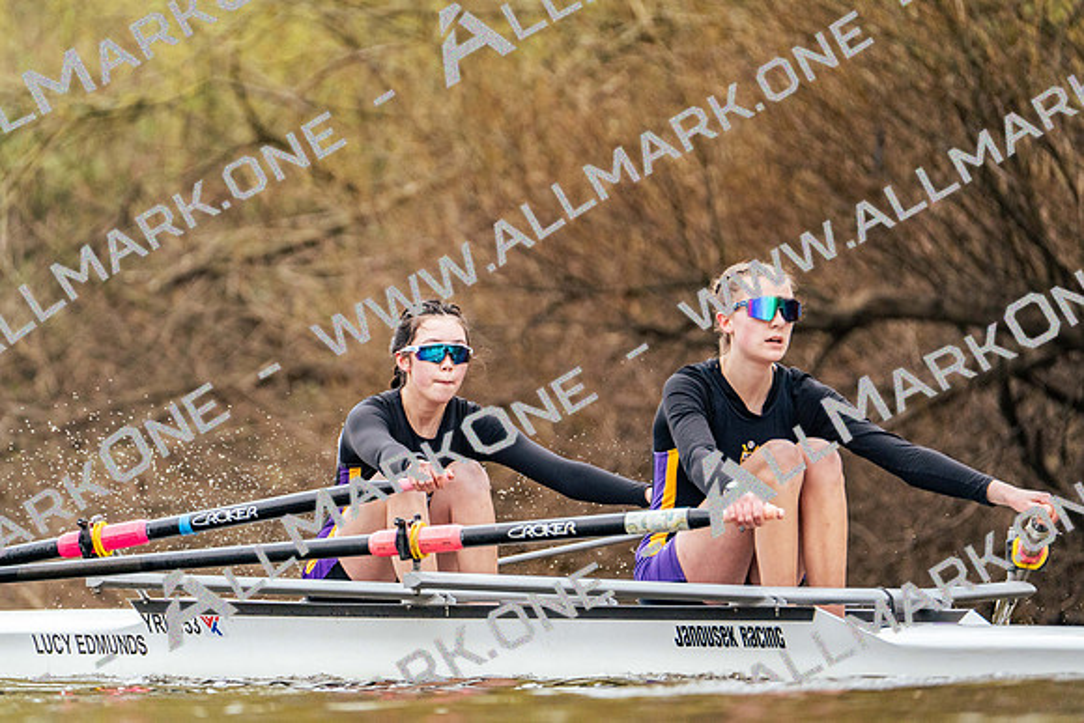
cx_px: 542
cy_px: 362
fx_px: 18070
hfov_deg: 3.4
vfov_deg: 2.3
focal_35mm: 600
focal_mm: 600
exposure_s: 1/2000
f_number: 6.3
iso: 3200
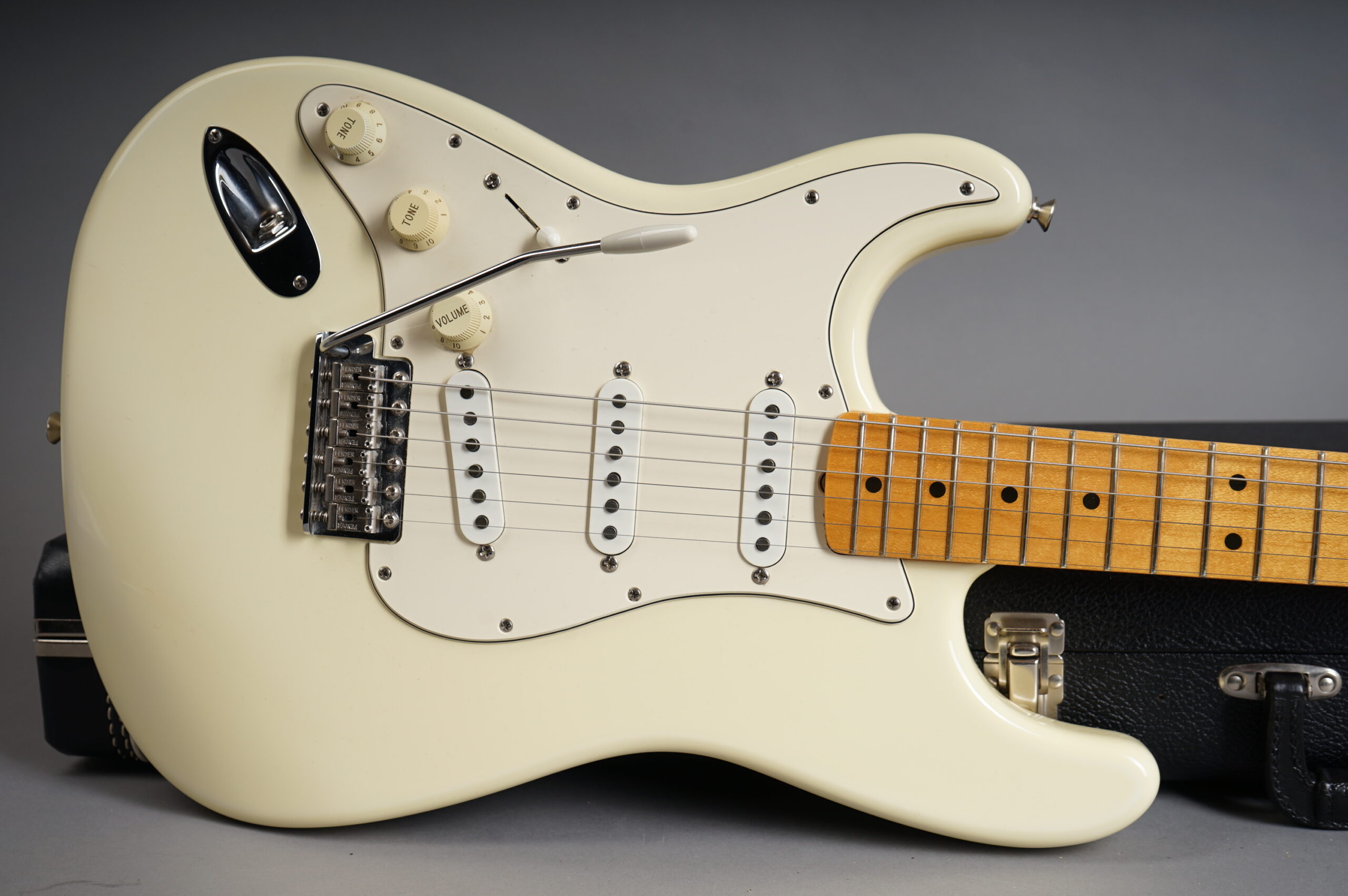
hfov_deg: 42.8
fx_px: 1721
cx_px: 674
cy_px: 448
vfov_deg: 29.2
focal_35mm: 46
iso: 160
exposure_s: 1/160
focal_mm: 46
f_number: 8
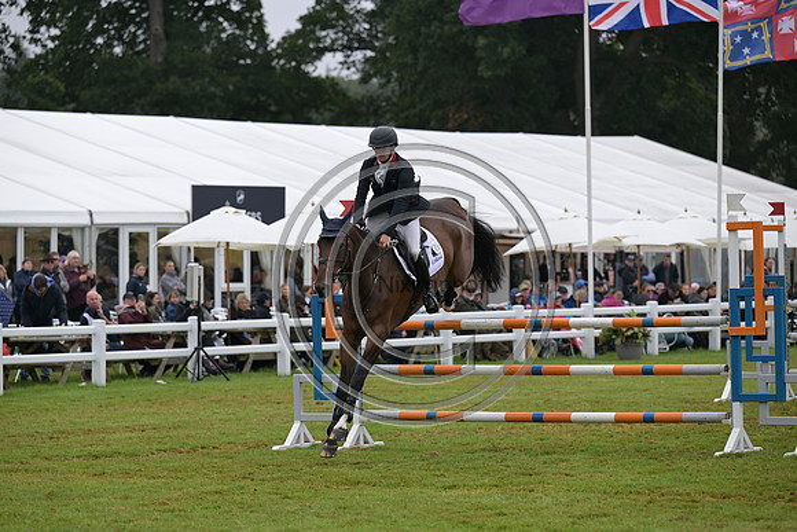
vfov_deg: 9.2
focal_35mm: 150
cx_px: 398
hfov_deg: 13.7
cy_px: 266
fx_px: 3321
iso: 500
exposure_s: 1/1250
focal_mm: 150
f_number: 4
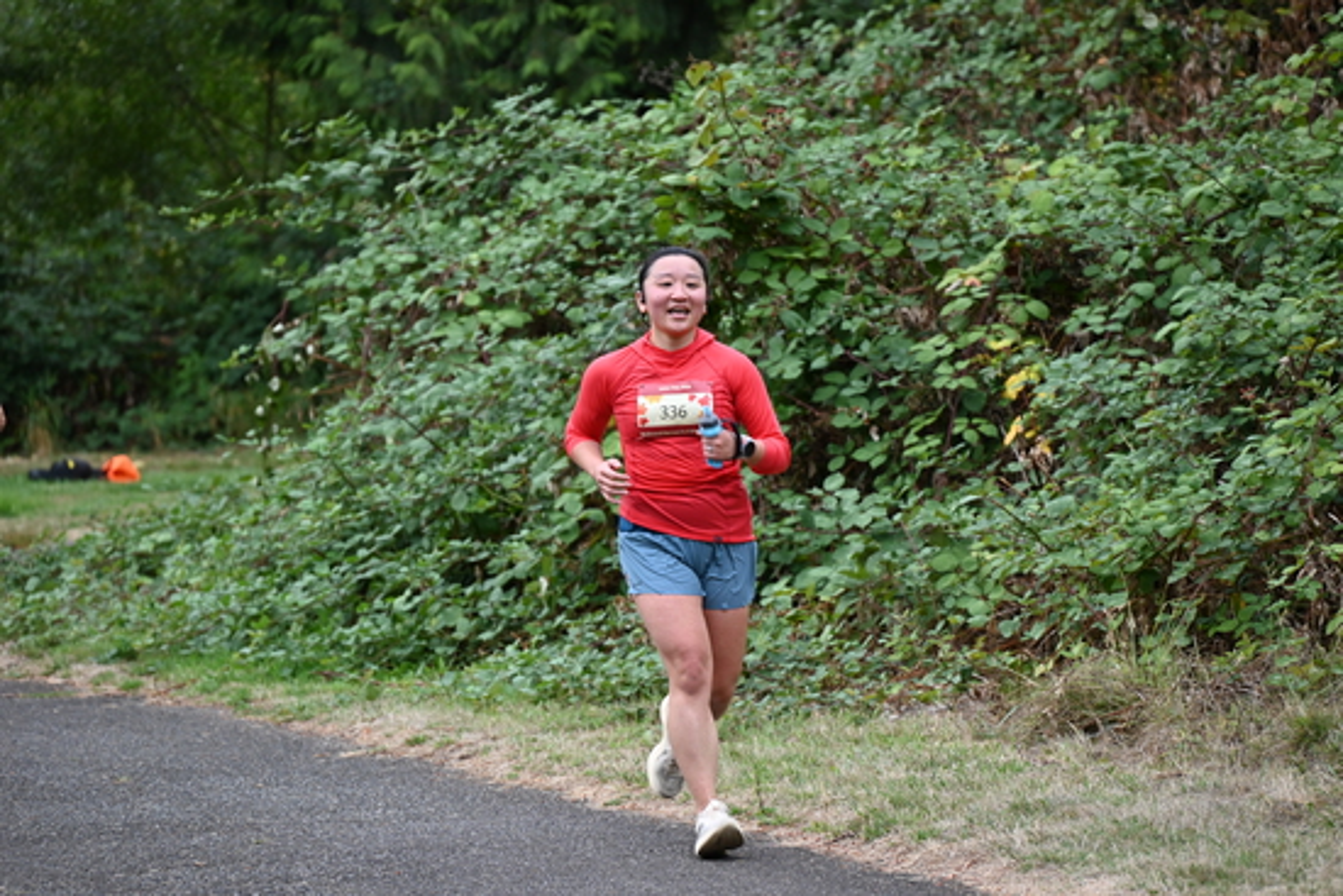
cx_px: 672
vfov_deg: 6.9
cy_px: 448
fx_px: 7463
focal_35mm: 200
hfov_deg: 10.3
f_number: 6.3
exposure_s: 1/250
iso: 640
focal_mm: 200
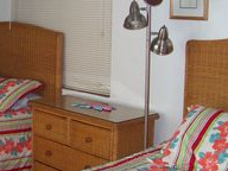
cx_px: 25
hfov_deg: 27.2
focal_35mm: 69
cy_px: 68
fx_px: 454
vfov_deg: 21.3
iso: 140
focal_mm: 6
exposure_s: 1/64
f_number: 2.7
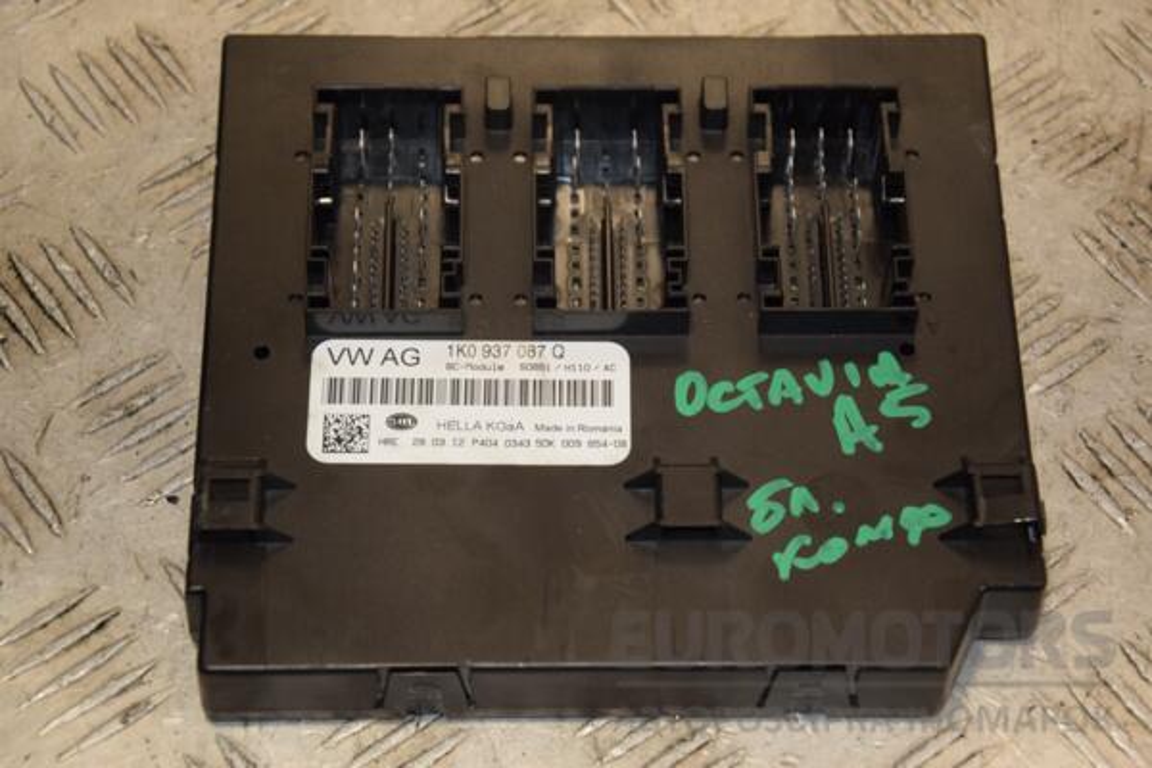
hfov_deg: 20.6
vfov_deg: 13.8
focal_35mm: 99
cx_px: 576
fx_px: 3168
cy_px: 384
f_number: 5.6
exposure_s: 1/200
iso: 800
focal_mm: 66
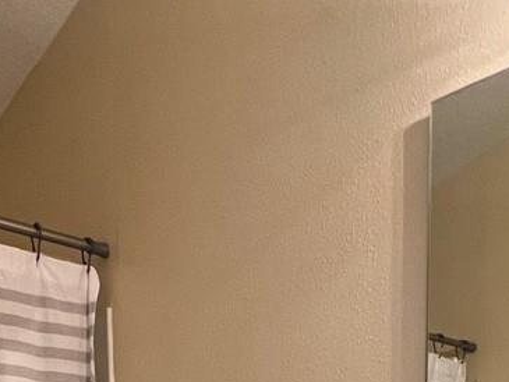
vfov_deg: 19.3
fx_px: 838
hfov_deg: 33.4
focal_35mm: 57
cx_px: 347
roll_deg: +0.3
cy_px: 692
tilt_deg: -8.3
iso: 160
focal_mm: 1.57
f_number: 1.8
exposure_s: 1/60
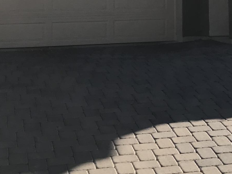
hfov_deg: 20.4
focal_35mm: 94
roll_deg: +1.1
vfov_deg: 15.2
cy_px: -36
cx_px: 213
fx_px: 630
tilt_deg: +4.4
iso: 20
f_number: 1.8
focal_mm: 3.99
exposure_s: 1/1473
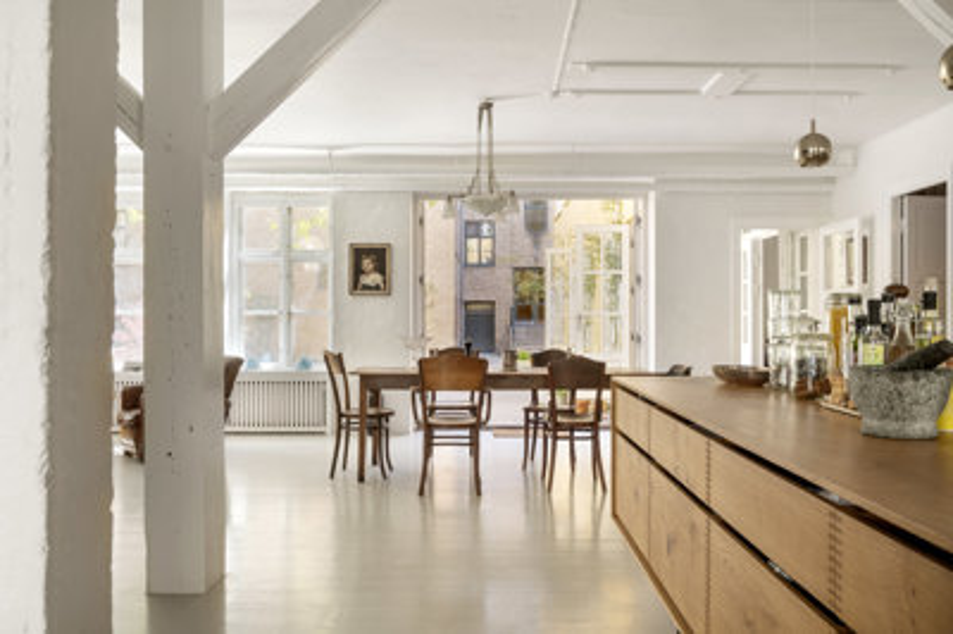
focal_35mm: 30
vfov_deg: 44.2
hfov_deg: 62.8
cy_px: 317
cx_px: 476
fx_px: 780
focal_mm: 29.5
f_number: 10
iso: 100
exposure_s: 1/5
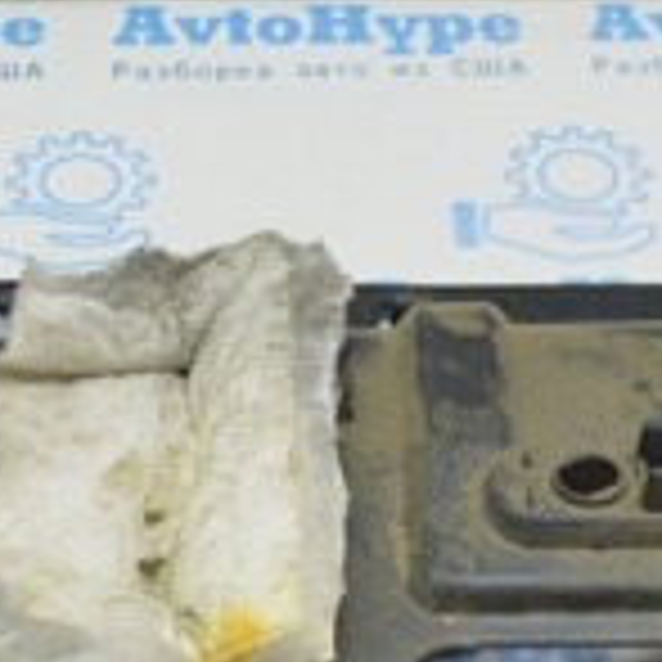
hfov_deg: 14.3
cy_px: 687
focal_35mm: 122
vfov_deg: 14.0
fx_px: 2640
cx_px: 324
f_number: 3.8
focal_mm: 22
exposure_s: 1/60
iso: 400
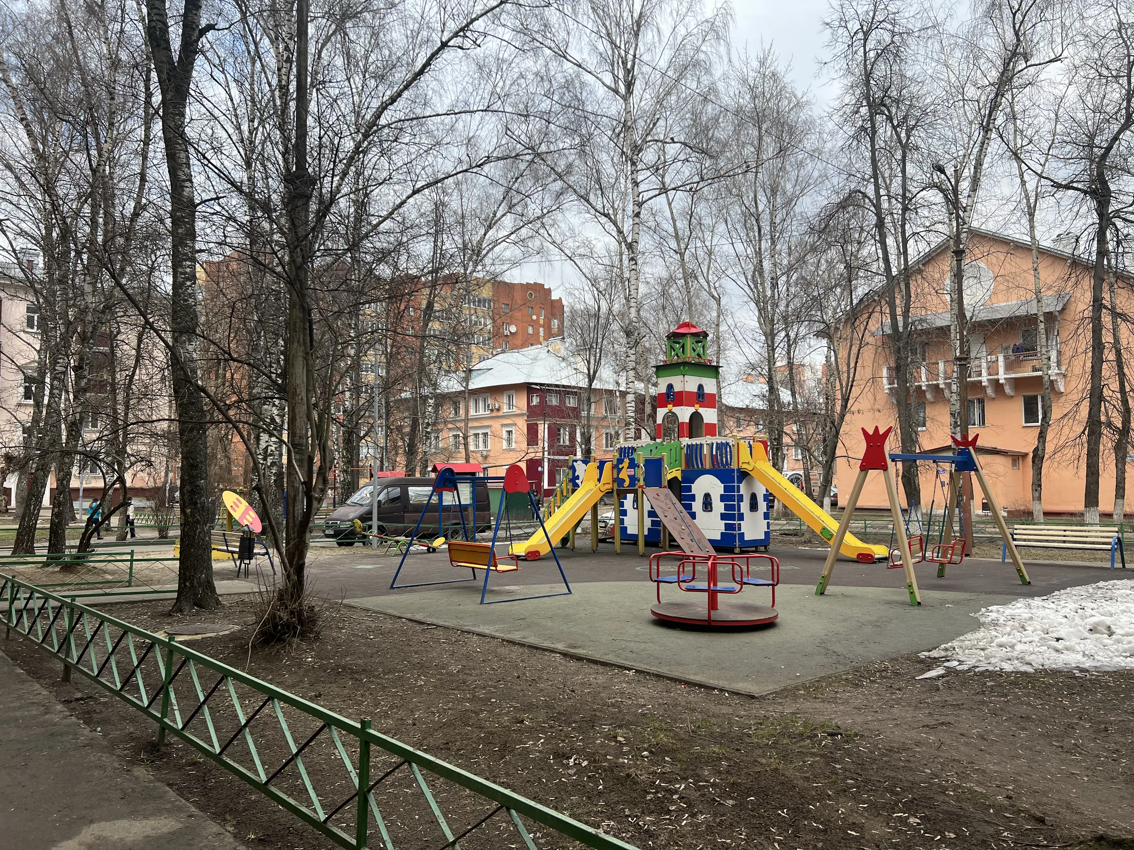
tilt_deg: +2.9
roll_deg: +1.1
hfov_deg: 67.3
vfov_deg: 53.1
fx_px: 852
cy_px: 425
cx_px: 567
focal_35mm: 26
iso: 50
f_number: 1.5
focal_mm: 5.7
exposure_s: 1/1511
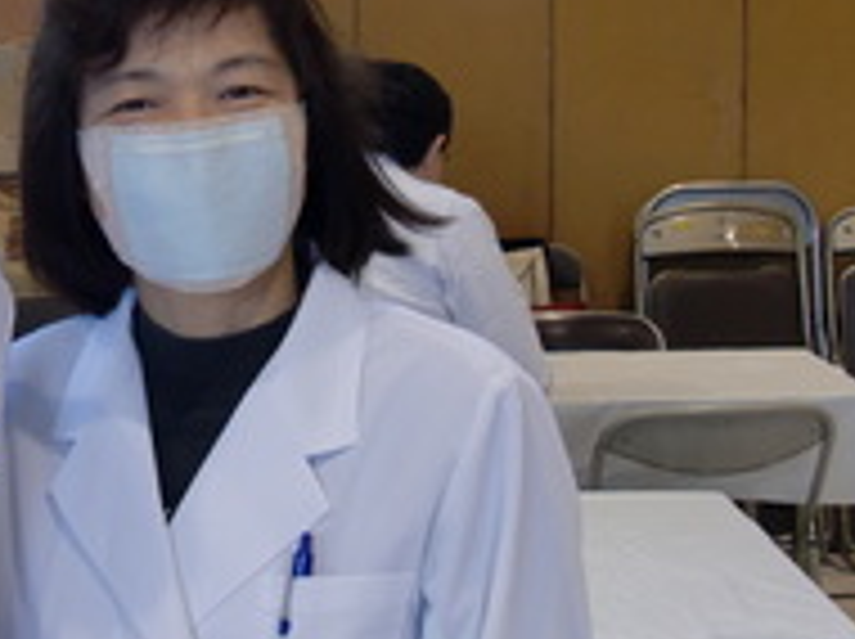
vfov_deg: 14.4
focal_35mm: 102
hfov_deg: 18.7
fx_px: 2516
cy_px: 173
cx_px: -27
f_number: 3.1
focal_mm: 7.6
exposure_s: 1/60
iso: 160
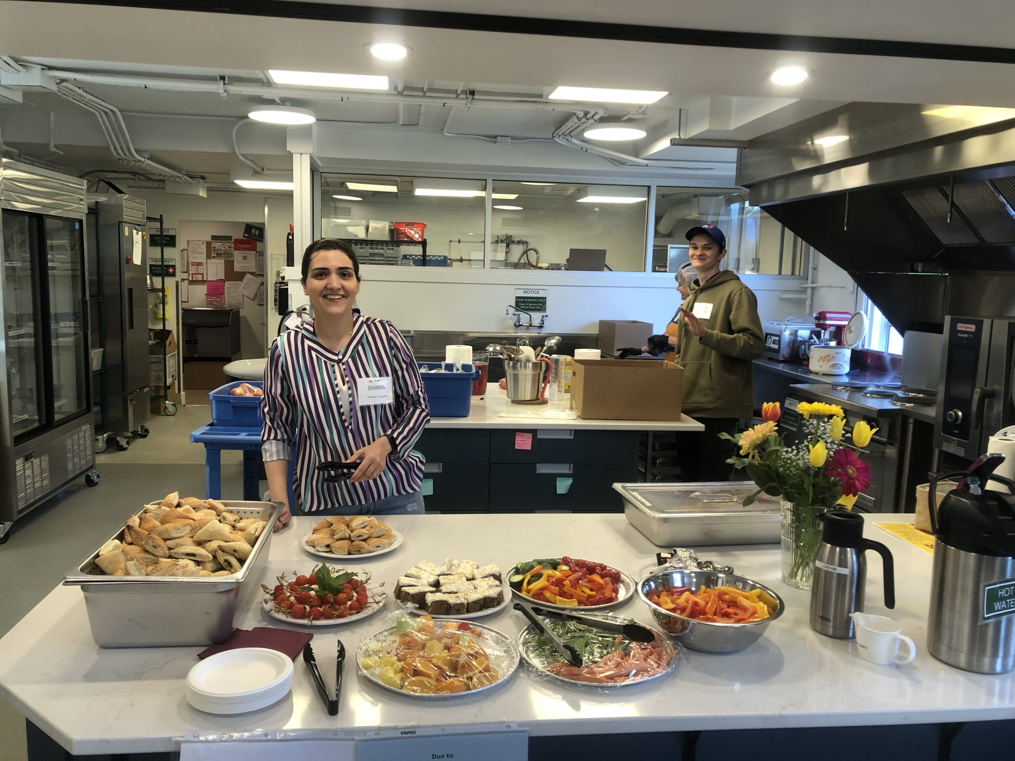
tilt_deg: -7.4
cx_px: 508
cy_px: 380
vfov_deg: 49.7
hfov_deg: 63.4
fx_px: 821
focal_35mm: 28
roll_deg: -0.7
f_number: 1.8
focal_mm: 3.99
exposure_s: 1/30
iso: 32
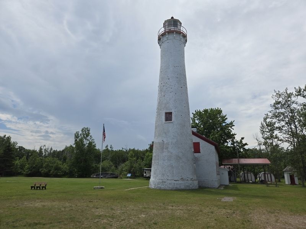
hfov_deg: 73.9
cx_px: 153
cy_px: 114
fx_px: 203
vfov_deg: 58.9
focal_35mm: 23
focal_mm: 5.4
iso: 25
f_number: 1.8
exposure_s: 1/2775
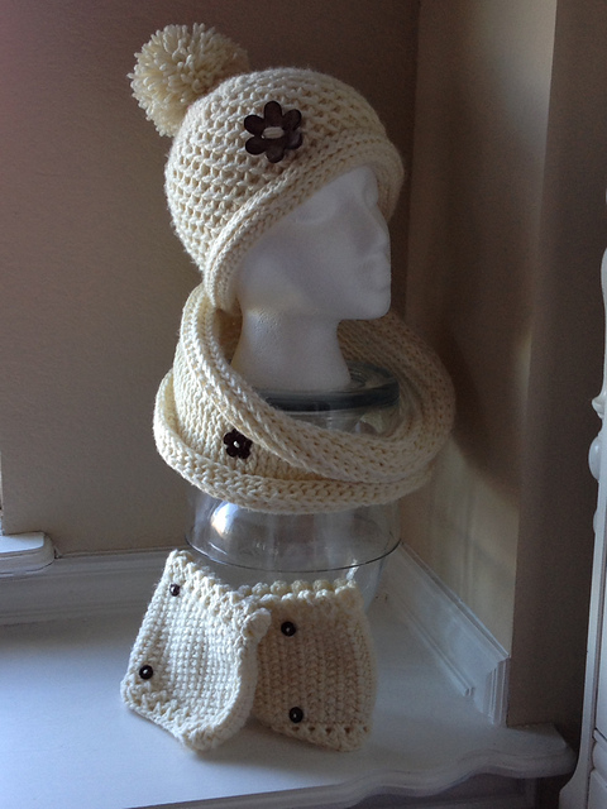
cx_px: 304
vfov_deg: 52.6
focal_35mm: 35
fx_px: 818
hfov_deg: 40.7
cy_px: 404
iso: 50
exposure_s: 1/24
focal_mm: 4.28
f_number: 2.4
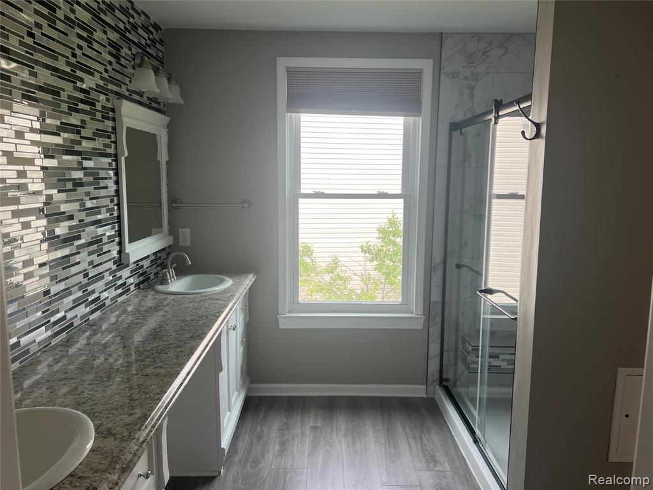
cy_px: 245
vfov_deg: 53.1
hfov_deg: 67.3
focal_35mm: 26
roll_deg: -0.6
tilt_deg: -8.1
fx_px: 490
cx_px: 326
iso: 40
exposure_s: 1/177
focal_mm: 5.7
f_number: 1.5
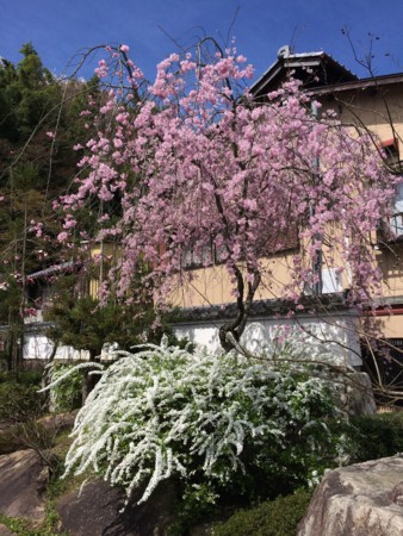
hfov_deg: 46.8
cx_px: 202
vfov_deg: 59.9
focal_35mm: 30
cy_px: 268
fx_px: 465
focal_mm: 4.12
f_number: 2.2
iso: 40
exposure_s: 1/3425
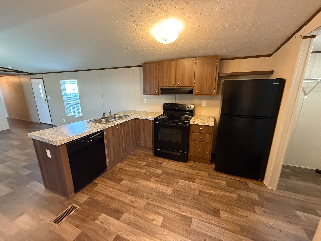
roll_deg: +0.0
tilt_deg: -13.8
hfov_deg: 102.1
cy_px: 120
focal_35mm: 14
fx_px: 130
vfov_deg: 85.7
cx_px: 160
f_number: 2.2
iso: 640
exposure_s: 1/60
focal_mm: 2.22
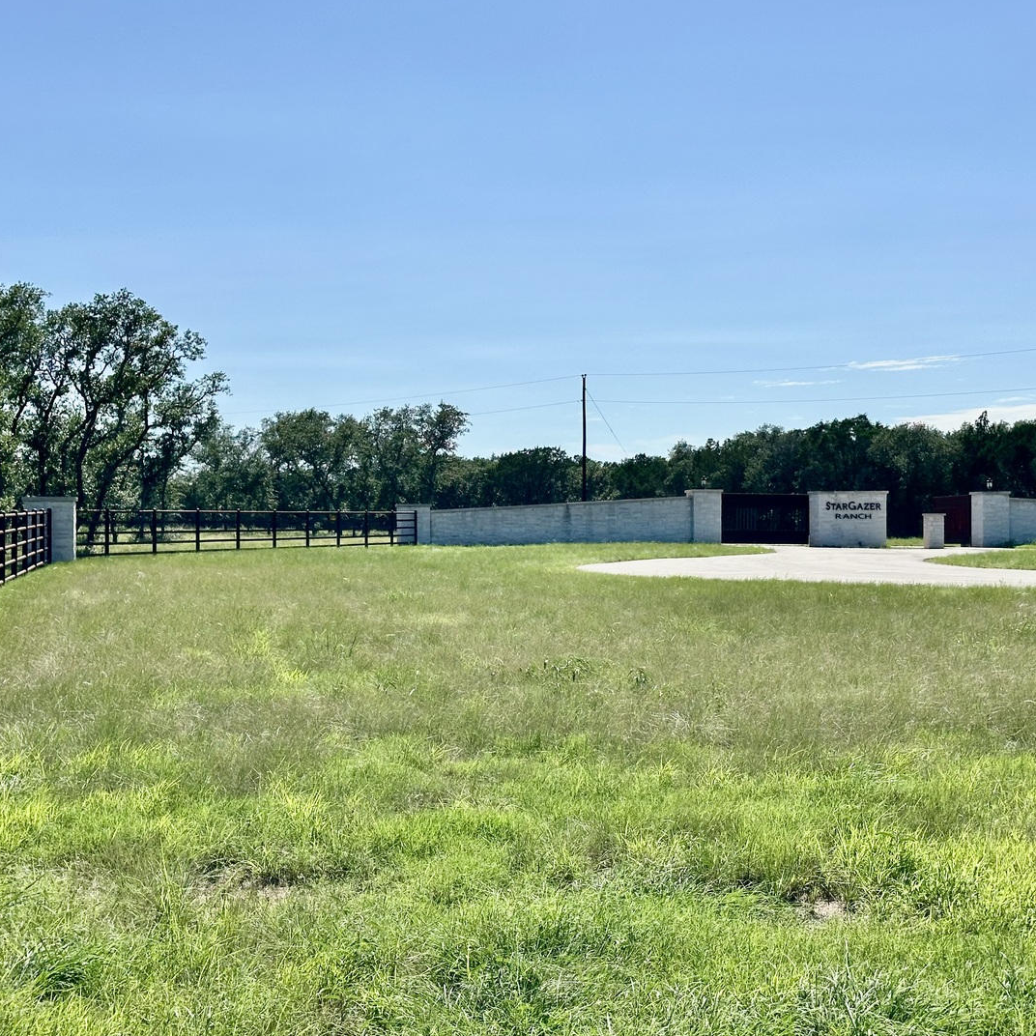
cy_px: 517
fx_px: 1930
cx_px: 520
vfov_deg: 30.0
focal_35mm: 57
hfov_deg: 30.0
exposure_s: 1/6623
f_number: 1.78
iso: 64
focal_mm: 6.86
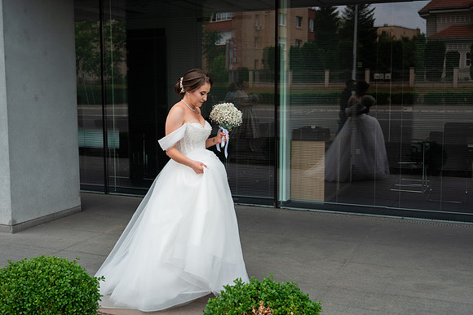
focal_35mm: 41
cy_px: 158
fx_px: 538
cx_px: 236
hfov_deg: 47.4
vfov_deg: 32.6
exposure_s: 1/320
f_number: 6.3
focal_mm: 41
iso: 200
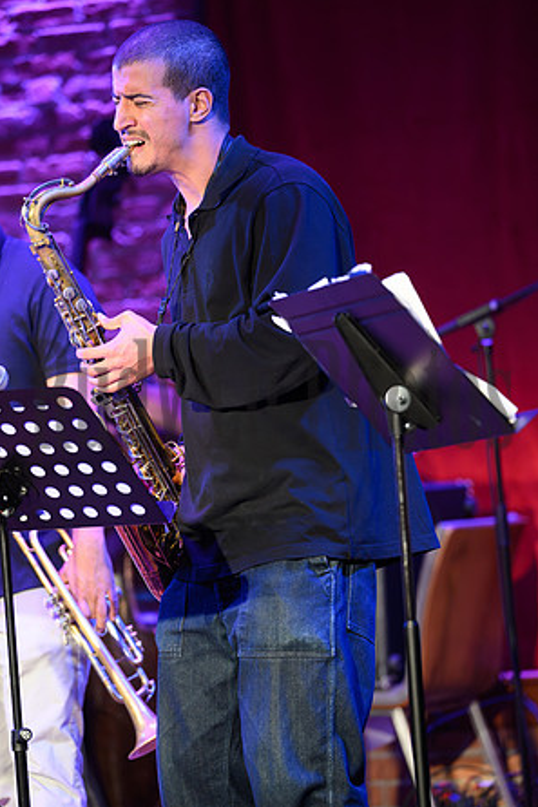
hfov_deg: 6.8
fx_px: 4531
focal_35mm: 202
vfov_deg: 10.2
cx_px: 268
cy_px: 402
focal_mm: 200
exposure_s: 1/125
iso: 5000
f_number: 4
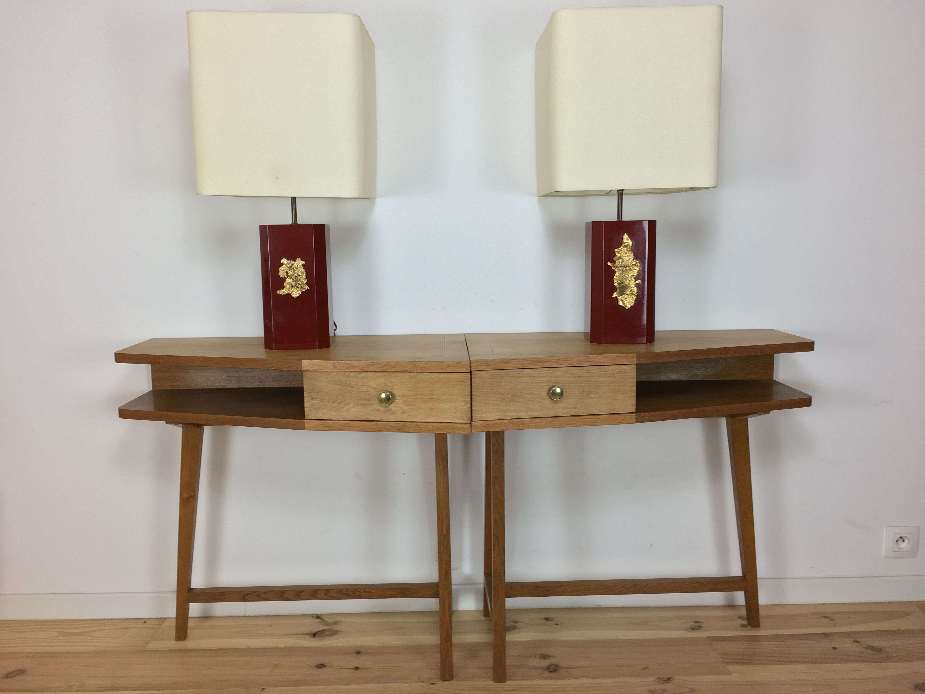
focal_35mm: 29
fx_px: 775
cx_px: 462
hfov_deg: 61.7
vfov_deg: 48.2
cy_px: 347
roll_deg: +1.1
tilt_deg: -7.9
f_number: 2.2
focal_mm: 4.15
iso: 32
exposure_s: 1/33
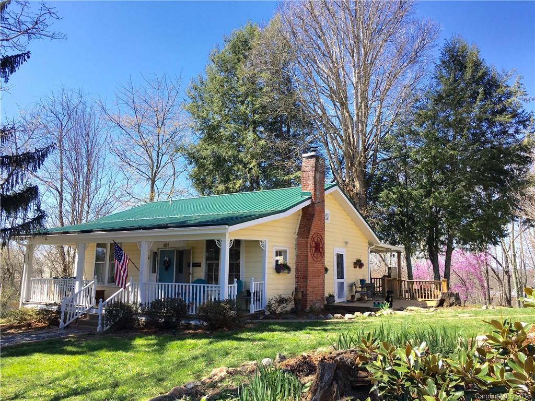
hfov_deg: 61.7
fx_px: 448
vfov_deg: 48.2
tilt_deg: +9.1
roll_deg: -0.8
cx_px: 268
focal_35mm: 29
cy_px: 200
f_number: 2.2
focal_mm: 4.15
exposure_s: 1/810
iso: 25
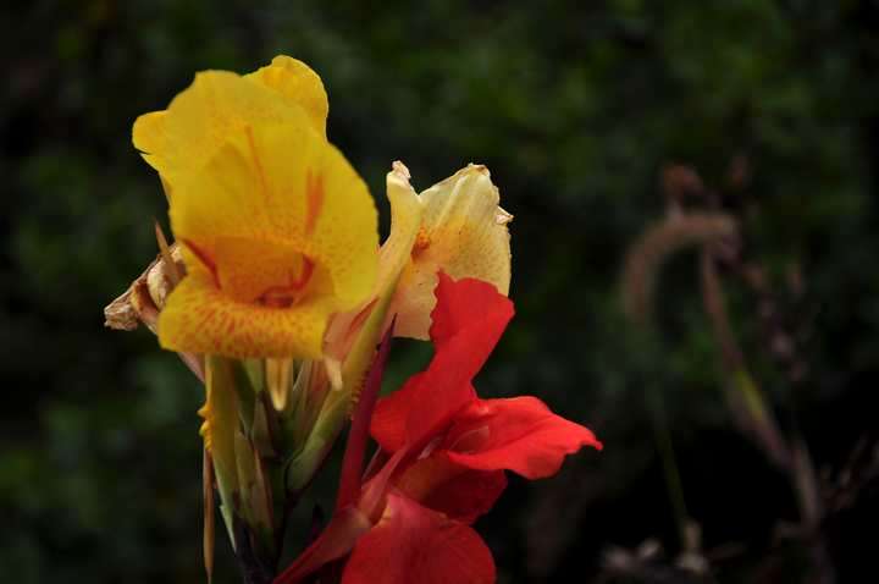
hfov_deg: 13.1
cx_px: 440
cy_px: 292
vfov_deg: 8.7
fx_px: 3840
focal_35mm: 158
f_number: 5.6
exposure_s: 1/640
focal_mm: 105
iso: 200
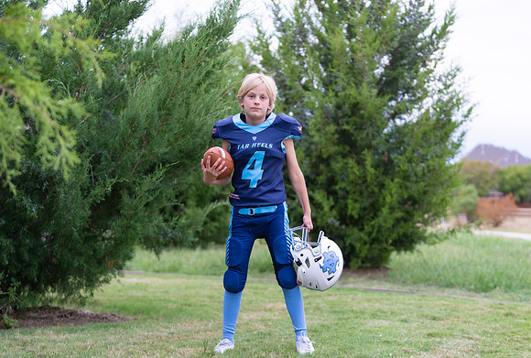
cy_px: 179
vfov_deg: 17.8
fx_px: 1143
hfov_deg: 26.1
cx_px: 266
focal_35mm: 77
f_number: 2.8
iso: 640
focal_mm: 70
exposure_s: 1/320
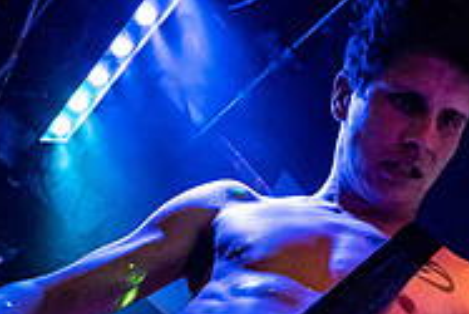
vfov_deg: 27.0
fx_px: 626
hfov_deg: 41.0
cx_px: 268
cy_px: 293
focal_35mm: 48
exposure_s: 1/250
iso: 3200
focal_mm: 14
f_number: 2.8
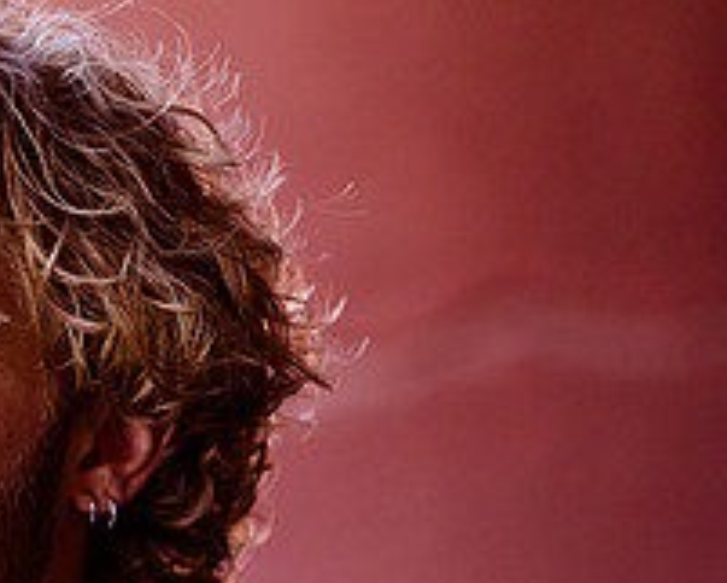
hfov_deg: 4.9
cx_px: -112
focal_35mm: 394
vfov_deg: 3.9
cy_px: 532
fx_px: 8482
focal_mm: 135
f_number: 2.8
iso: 1000
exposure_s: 1/500
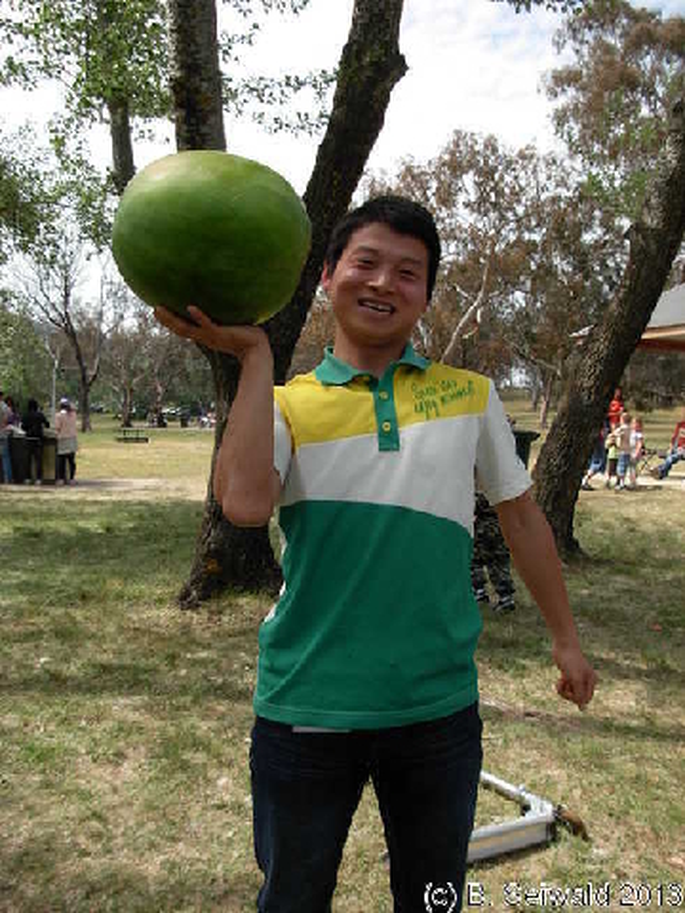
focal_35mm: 38
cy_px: 456
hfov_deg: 37.7
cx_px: 342
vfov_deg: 49.0
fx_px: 1003
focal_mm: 6.3
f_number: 2.9
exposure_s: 1/813
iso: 79
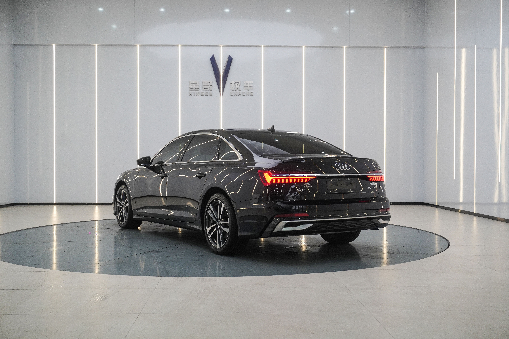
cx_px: 254
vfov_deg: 33.0
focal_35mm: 40
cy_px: 170
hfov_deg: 47.9
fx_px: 573
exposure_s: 1/80
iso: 800
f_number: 6.3
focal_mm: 27
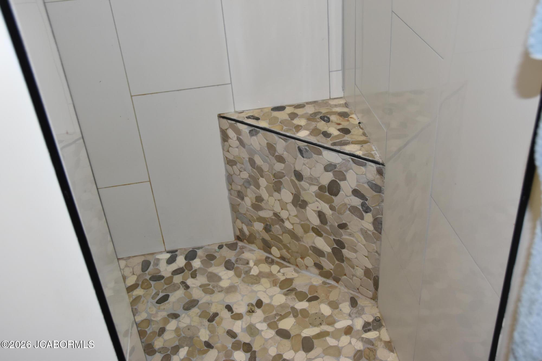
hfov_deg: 49.6
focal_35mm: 39
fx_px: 587
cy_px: 180
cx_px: 271
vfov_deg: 34.2
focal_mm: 26
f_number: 5
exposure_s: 1/100
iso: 800
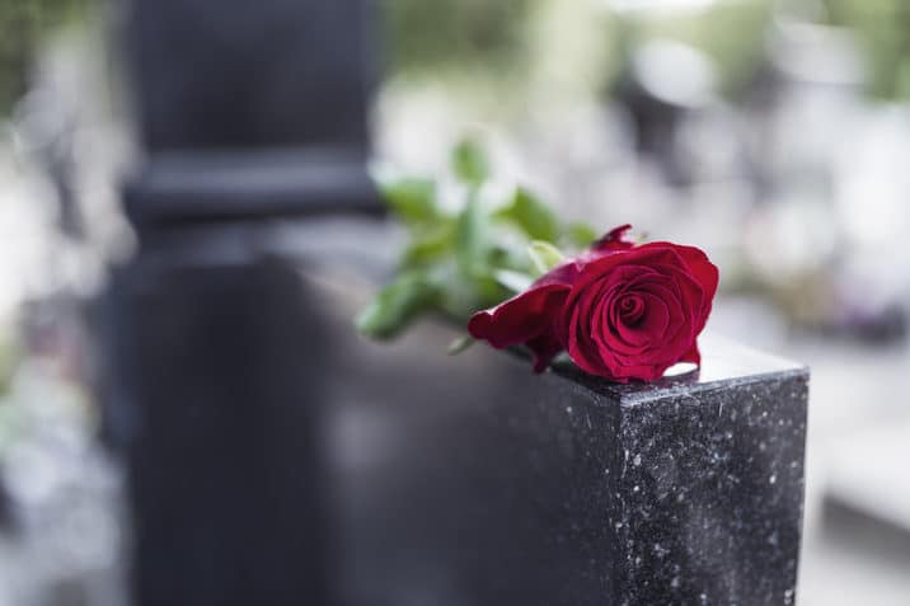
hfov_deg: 54.4
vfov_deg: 37.8
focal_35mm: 35
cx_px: 455
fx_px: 884
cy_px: 303
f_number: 1.6
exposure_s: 1/320
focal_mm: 35
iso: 80
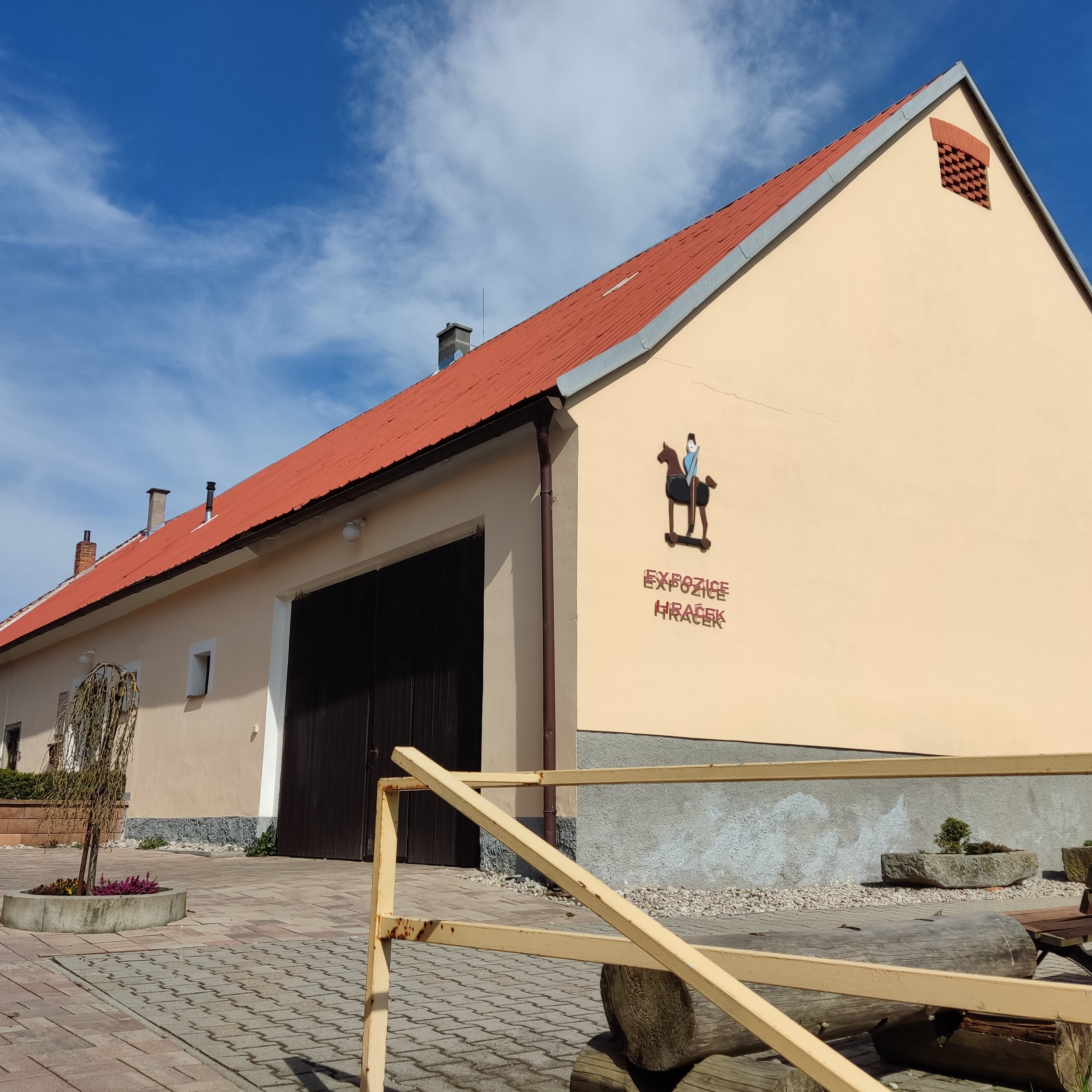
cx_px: 555
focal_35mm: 30
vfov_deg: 54.0
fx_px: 1071
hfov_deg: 54.0
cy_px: 555
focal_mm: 4.71
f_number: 1.79
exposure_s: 1/1947
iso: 50
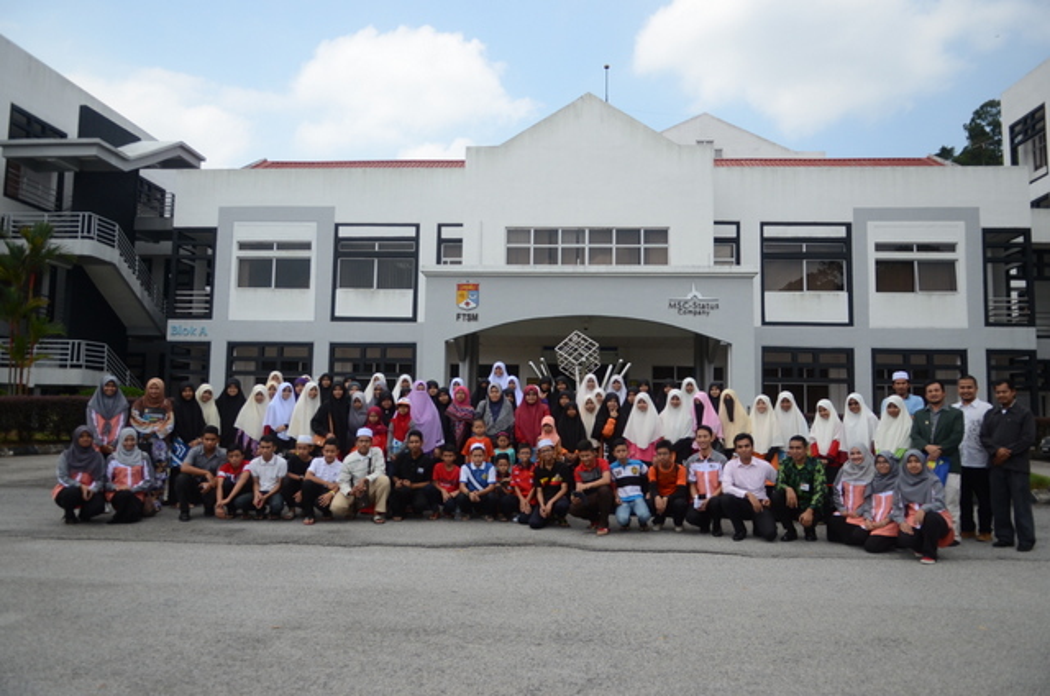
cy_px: 348
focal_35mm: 26
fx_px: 742
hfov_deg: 70.5
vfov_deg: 50.2
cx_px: 525
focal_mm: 17
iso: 500
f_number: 2.8
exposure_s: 1/8000
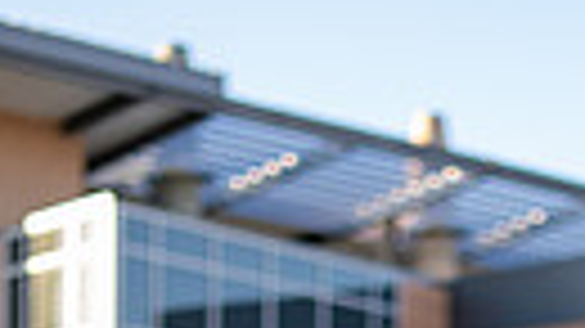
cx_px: 484
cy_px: 876
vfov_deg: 6.3
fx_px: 2806
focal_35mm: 181
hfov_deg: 11.8
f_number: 1.8
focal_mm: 50
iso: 400
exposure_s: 1/1600
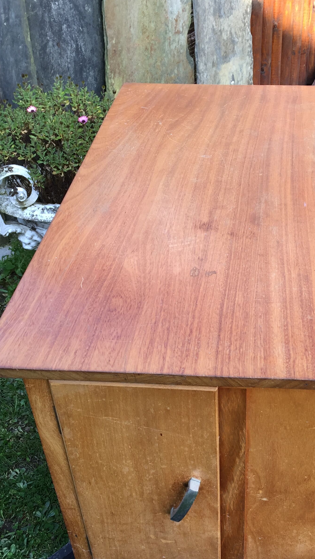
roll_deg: +0.3
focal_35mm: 43
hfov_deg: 27.4
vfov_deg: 46.8
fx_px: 638
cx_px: 223
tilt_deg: -40.1
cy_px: 359
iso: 32
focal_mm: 4.15
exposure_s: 1/119
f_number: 2.2
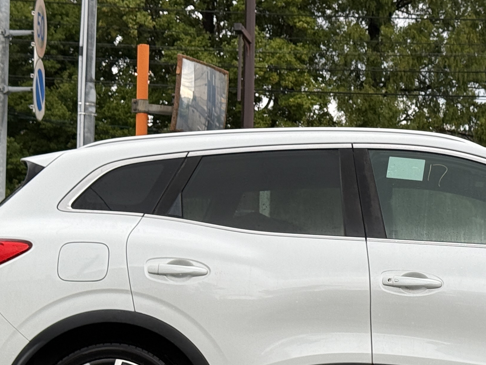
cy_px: 255
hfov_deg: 16.5
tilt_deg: +3.3
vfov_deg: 12.5
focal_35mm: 118
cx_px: 439
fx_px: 1657
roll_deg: -1.1
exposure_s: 1/652
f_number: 1.78
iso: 64
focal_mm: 6.76
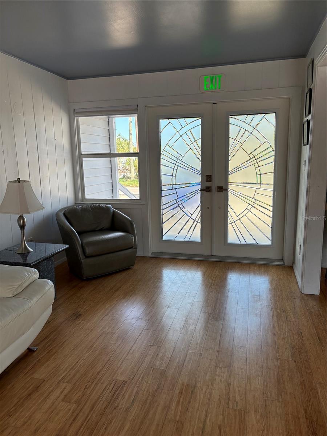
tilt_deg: -8.3
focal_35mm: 26
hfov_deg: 53.1
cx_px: 164
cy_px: 218
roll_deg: +1.6
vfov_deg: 67.3
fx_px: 327
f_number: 1.6
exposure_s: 1/397
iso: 64
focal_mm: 5.96
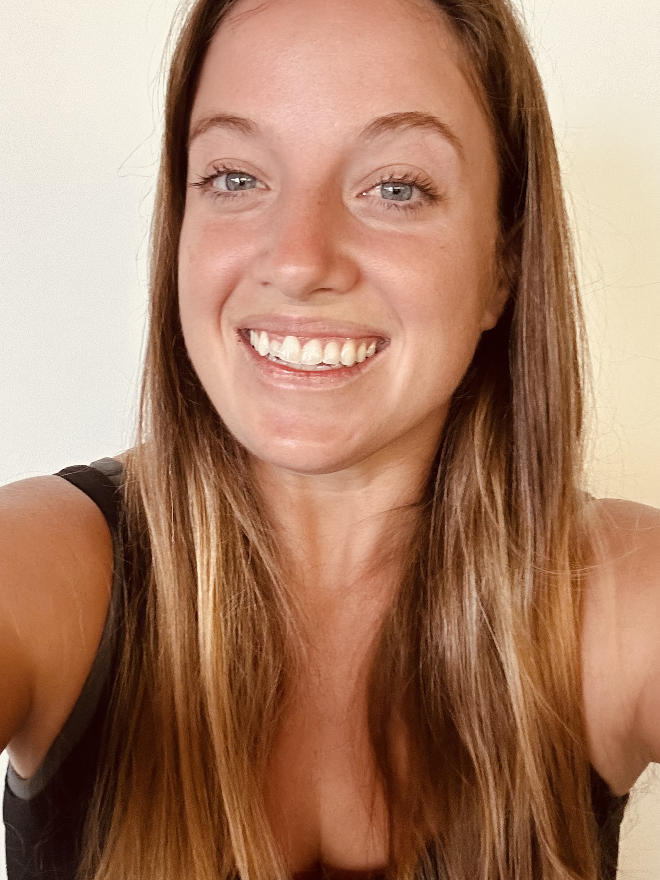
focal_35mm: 40
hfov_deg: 35.9
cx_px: 307
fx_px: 1017
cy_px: 443
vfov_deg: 46.8
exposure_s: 1/60
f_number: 1.9
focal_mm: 2.69
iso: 125
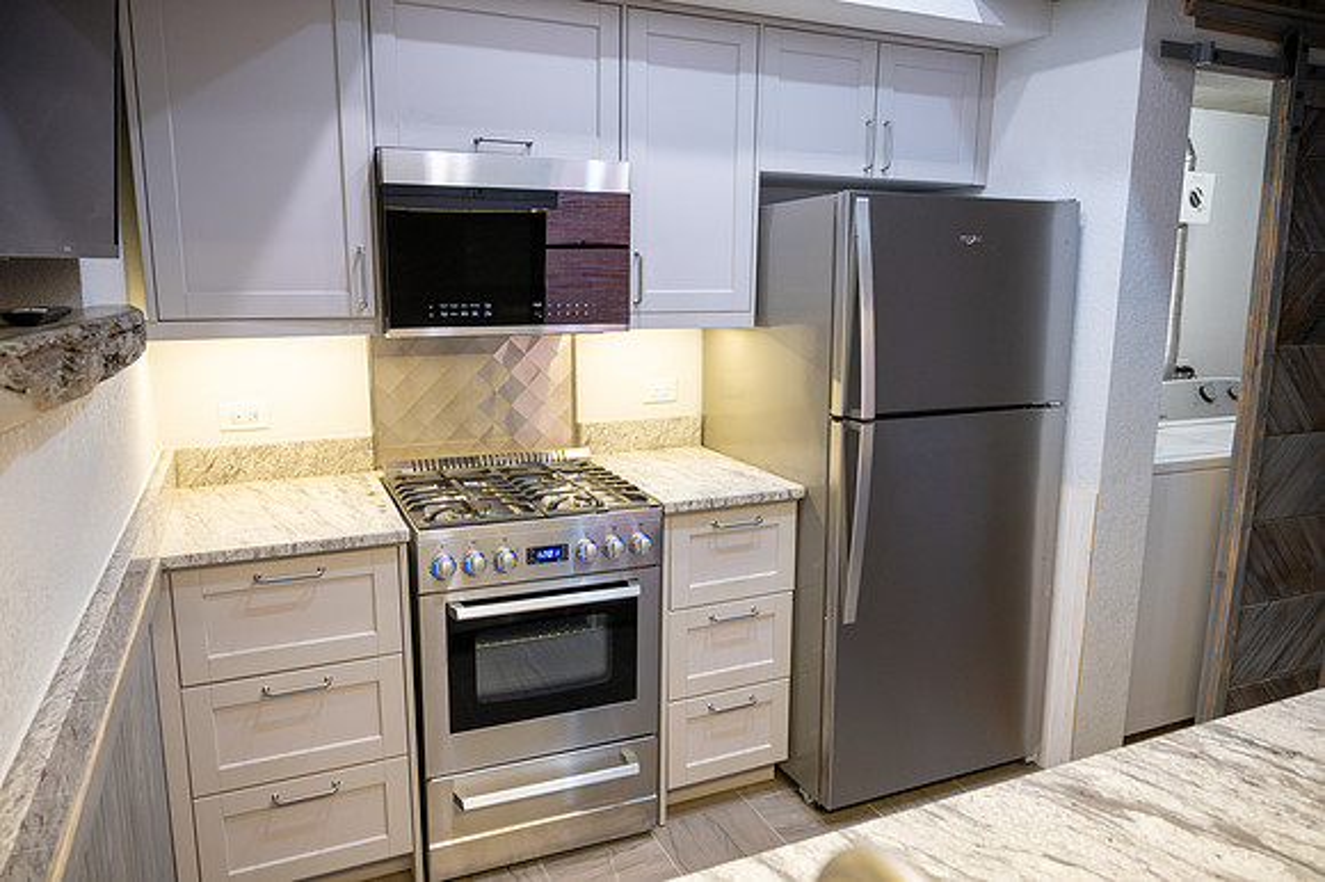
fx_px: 914
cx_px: 662
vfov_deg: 51.5
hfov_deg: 71.8
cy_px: 441
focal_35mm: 25
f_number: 4
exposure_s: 1/80
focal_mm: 24
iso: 640
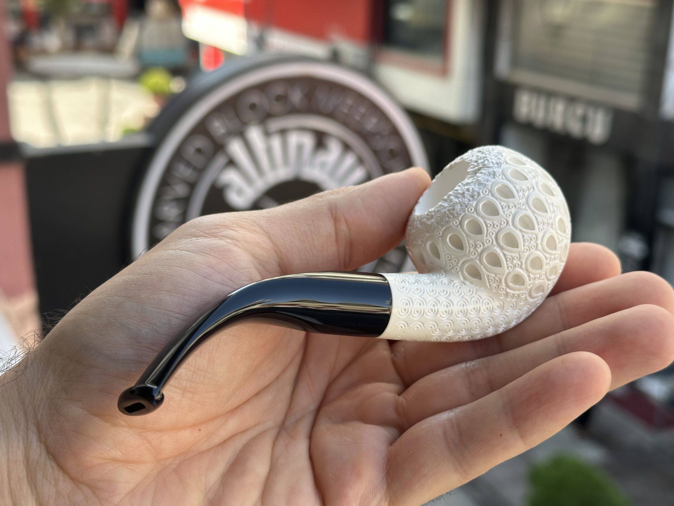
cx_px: 337
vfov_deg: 30.3
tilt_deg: -18.8
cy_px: 253
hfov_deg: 39.7
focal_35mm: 48
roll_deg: -1.5
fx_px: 935
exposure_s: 1/456
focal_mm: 6.86
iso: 64
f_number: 1.78
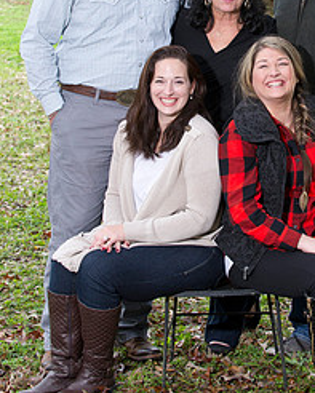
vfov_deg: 16.0
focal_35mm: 120
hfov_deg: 12.8
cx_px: 225
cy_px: 121
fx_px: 1398
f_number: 5
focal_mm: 70
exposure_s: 1/100
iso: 800
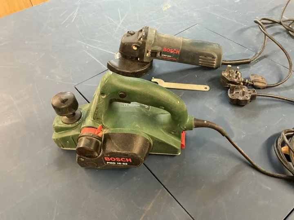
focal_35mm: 29
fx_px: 246
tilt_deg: -47.5
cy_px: 110
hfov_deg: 61.7
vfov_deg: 48.2
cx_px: 147
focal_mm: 3
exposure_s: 1/60
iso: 200
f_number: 1.8
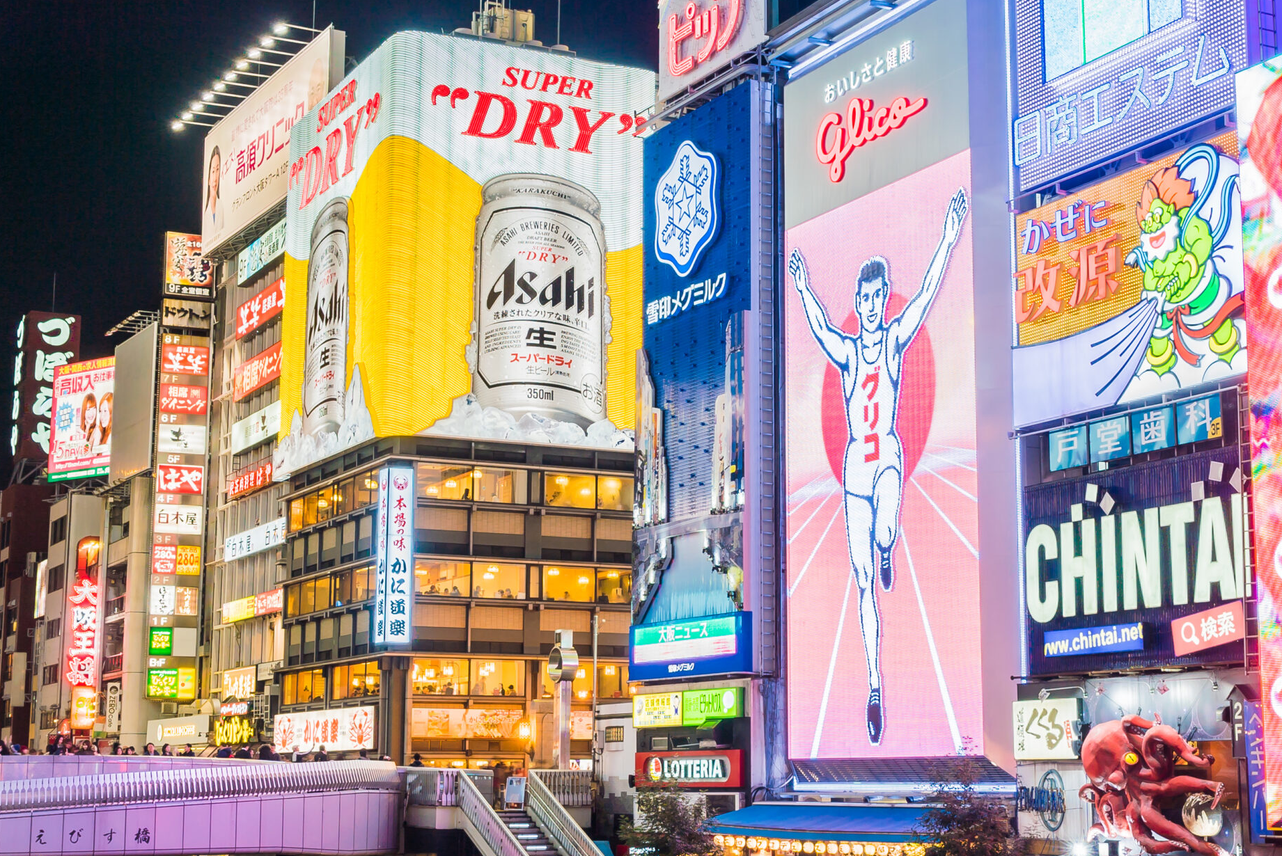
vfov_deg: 23.8
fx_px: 2031
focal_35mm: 57
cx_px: 721
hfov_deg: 35.0
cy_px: 419
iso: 100
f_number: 11
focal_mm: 41
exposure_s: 1/2.5
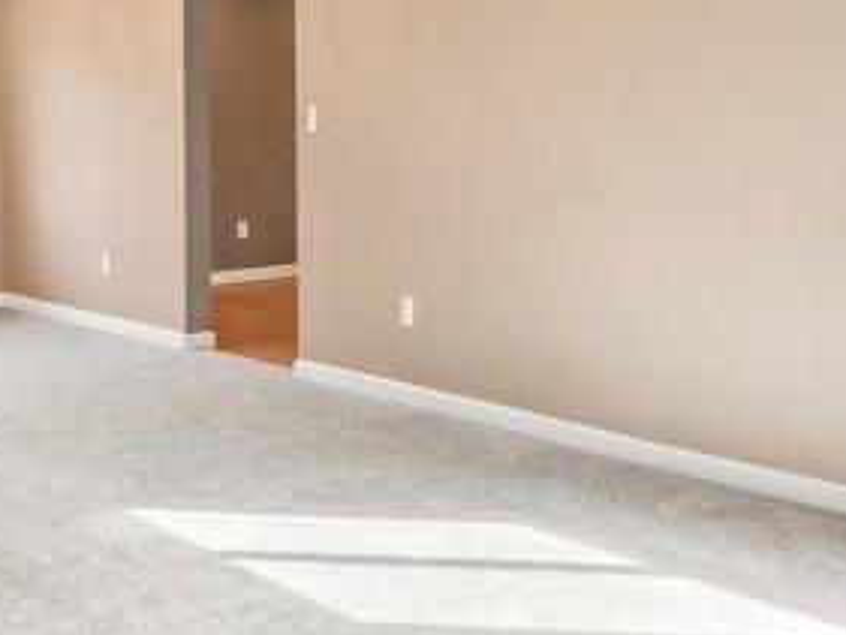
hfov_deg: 38.5
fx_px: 1198
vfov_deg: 29.1
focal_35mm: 49
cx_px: 557
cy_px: 132
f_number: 8
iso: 640
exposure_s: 1/30
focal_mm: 14
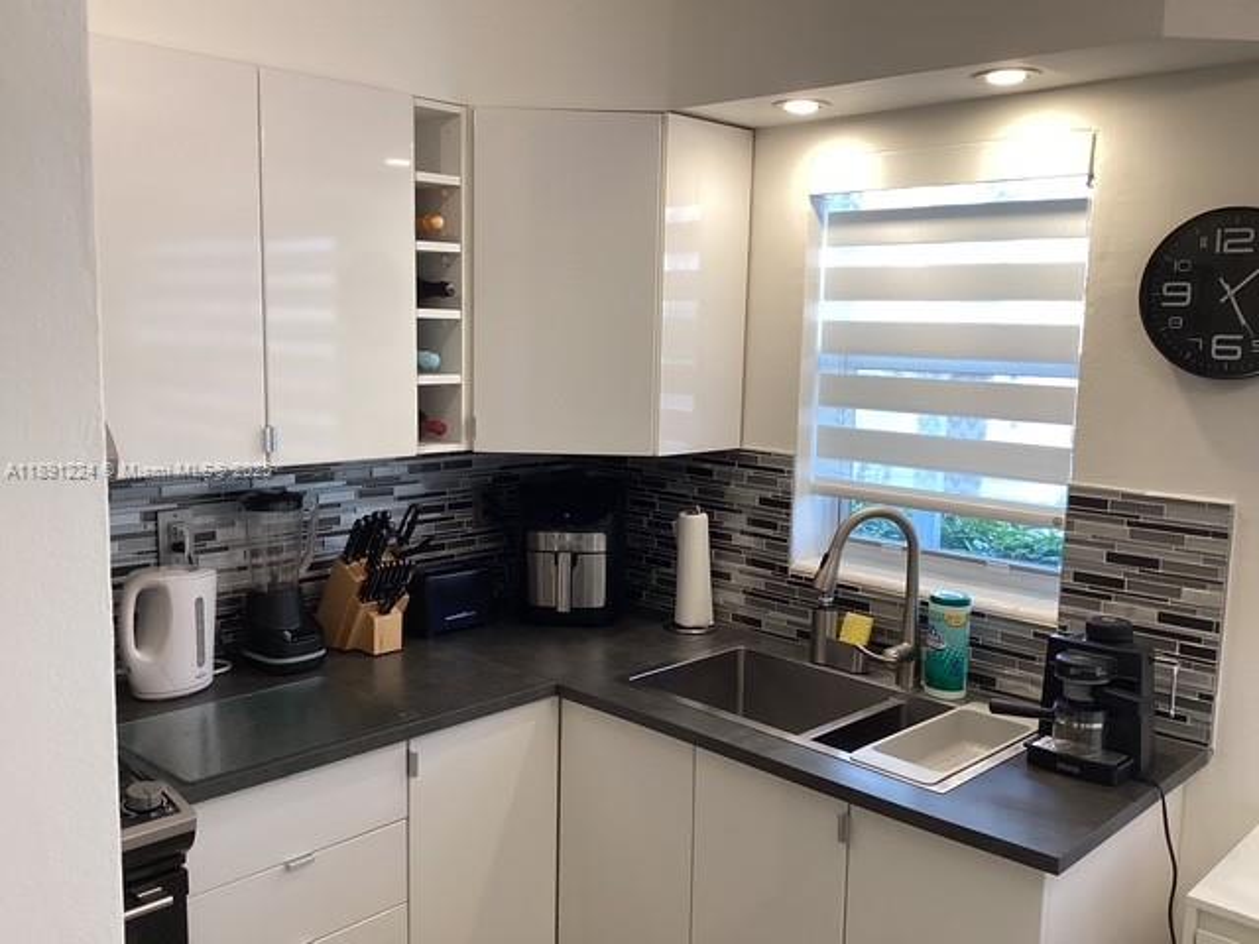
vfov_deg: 45.4
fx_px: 1127
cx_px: 630
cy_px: 472
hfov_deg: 58.4
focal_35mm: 31
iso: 80
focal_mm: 3.3
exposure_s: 1/120
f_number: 2.4
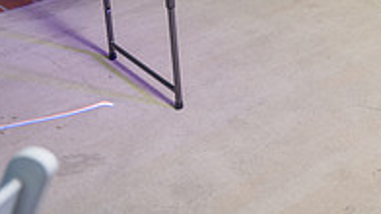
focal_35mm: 90
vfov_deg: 12.5
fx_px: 909
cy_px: -137
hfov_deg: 21.7
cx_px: 474
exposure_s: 1/125
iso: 250
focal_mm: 29
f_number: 3.5
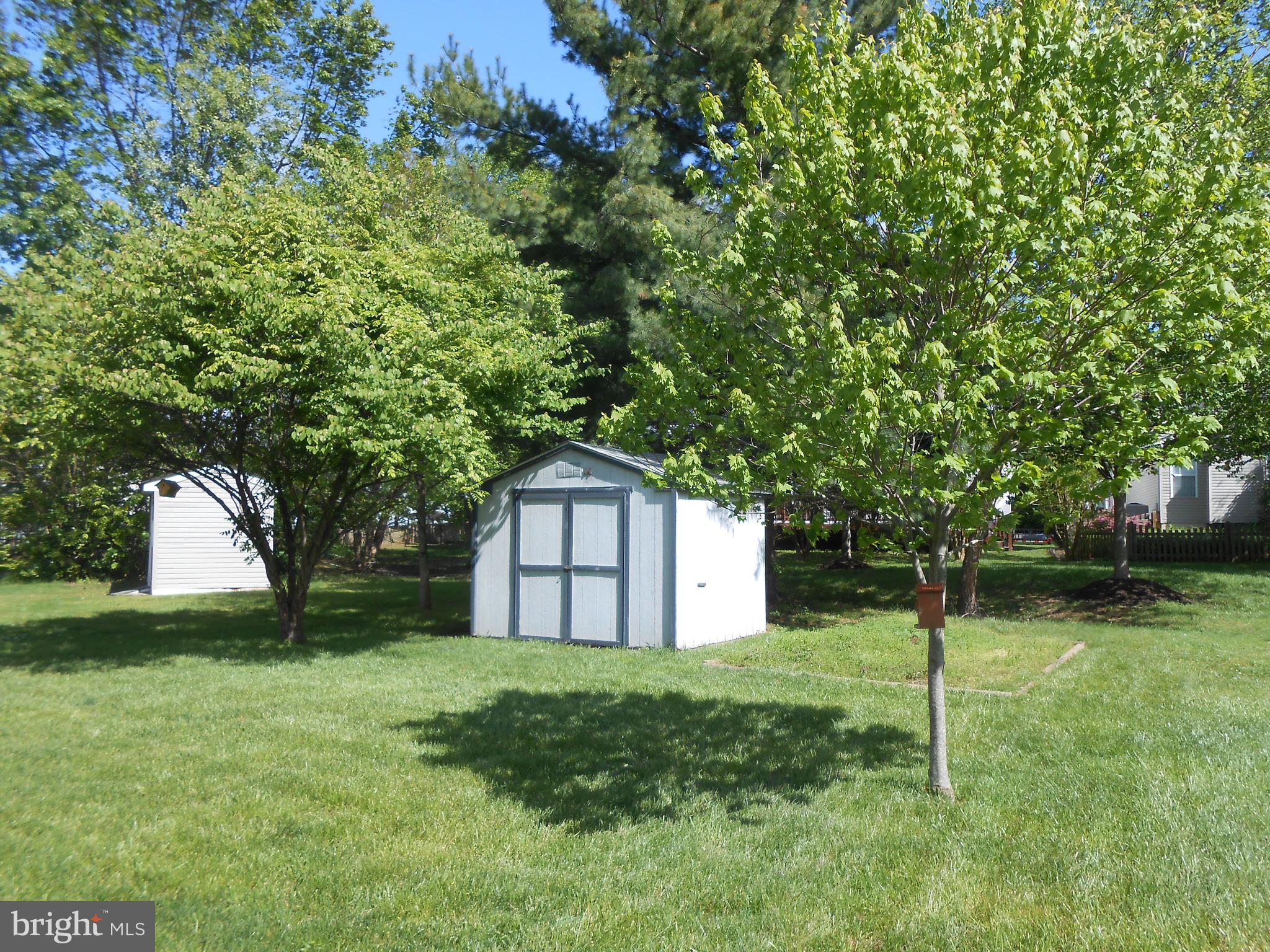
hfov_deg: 67.3
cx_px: 635
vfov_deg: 53.1
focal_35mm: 26
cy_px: 476
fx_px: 954
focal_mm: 4.6
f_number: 3.5
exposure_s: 1/500
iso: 80
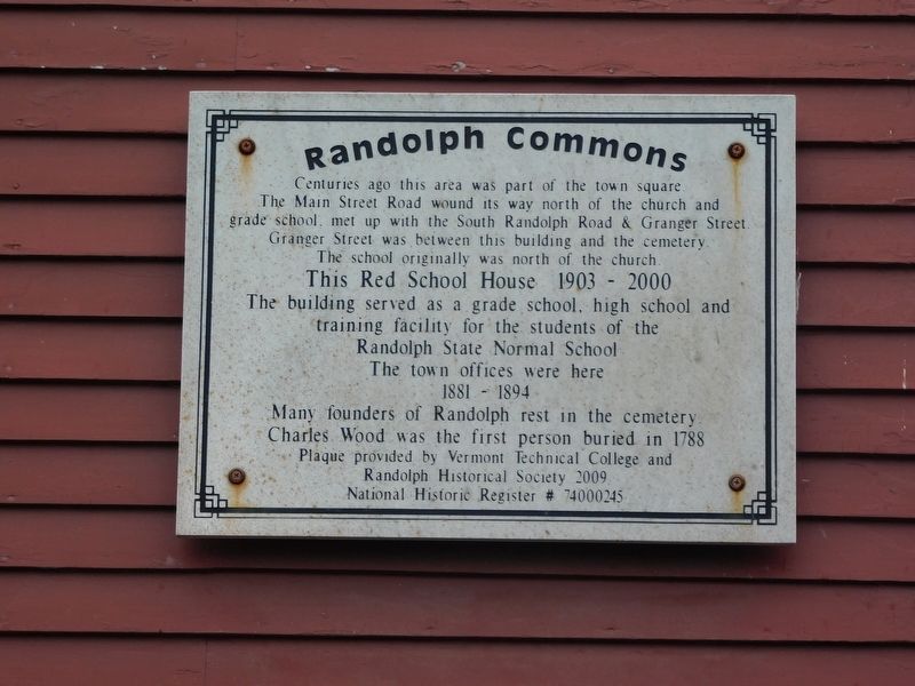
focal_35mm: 134
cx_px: 458
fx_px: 3542
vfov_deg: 11.1
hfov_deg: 14.7
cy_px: 343
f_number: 5
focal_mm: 23.7
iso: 140
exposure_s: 1/30
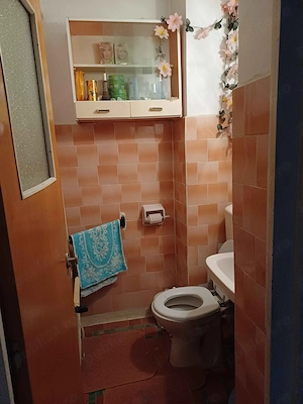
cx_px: 152
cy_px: 202
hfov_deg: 54.9
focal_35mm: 25
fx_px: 292
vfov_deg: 69.4
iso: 500
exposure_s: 1/25
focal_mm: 4.65
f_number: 1.8
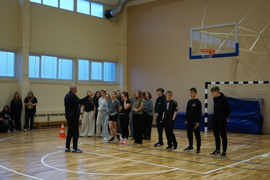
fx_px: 337
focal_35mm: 45
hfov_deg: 43.6
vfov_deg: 29.9
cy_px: 90
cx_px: 135
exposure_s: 1/160
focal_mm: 45
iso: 1250
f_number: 4.5
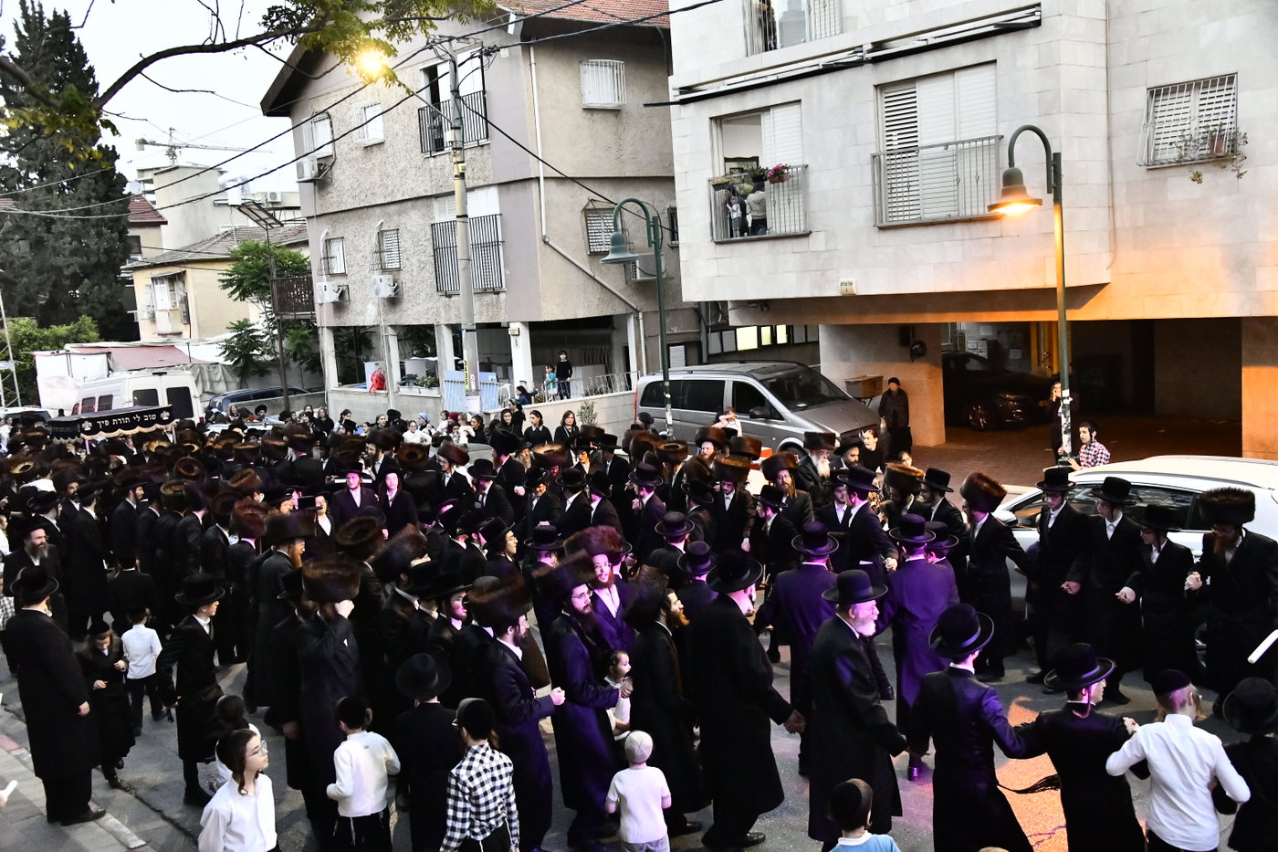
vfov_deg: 36.9
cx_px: 639
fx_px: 1278
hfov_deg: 53.1
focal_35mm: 36
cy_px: 426
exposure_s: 1/125
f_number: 5.6
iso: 5000
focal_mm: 36
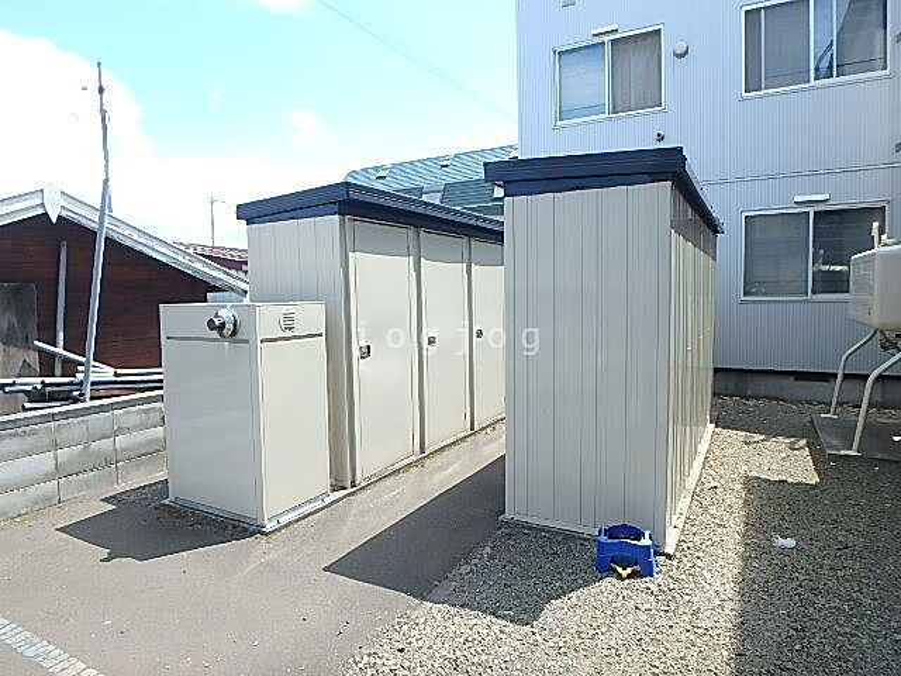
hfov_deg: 79.0
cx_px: 450
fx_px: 547
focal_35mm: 21
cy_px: 338
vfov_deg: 63.4
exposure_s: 1/500
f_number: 3.5
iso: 125
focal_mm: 3.7
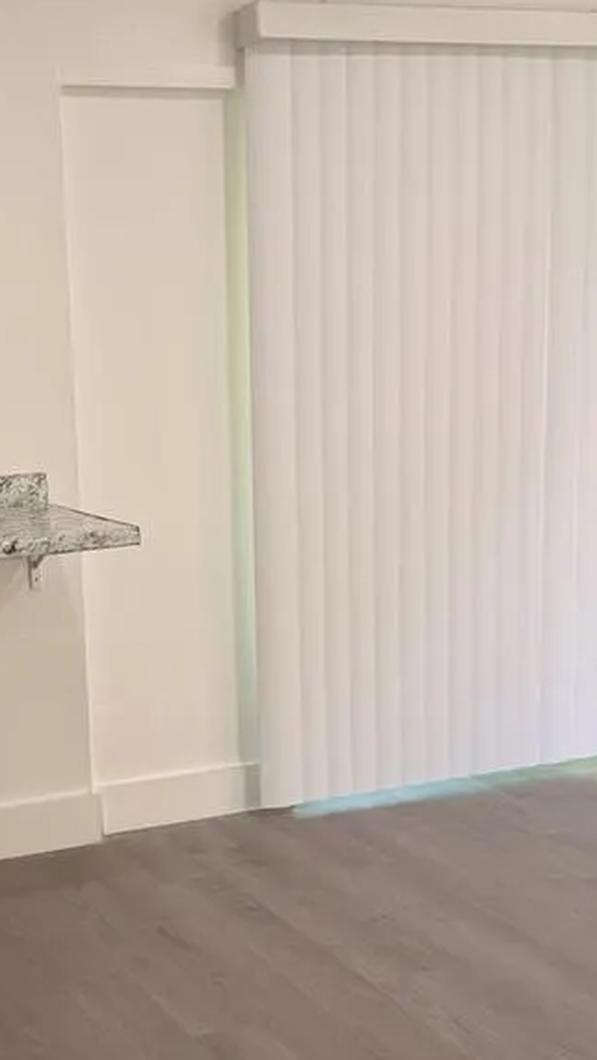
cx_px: 128
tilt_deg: -12.5
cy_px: 656
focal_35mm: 55
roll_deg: +3.4
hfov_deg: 21.6
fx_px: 1546
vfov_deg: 37.6
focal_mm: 6.76
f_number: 1.78
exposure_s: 1/120
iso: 80
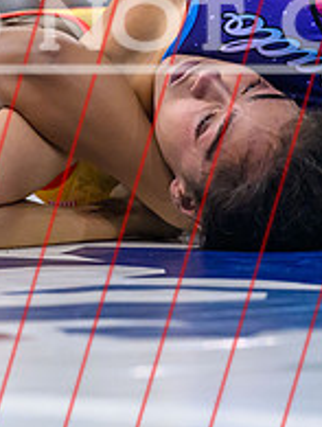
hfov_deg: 2.0
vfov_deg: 2.6
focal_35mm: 749
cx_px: 103
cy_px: 135
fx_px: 9259
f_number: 2.8
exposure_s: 1/800
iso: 3200
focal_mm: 200
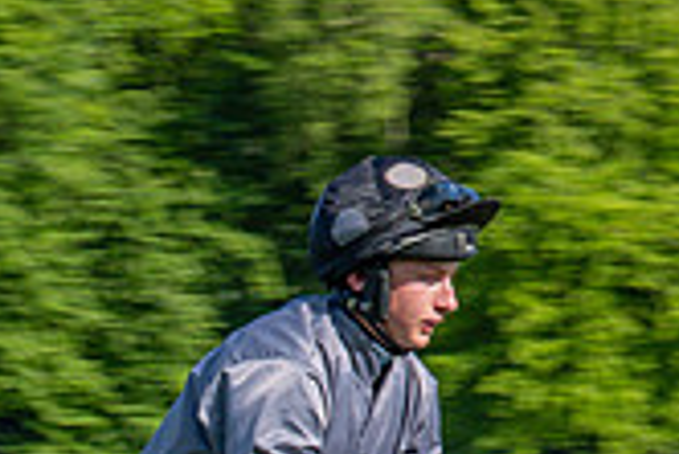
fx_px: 8079
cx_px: 129
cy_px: 879
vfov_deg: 3.2
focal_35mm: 428
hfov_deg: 4.8
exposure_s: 1/160
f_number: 16
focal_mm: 70
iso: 100
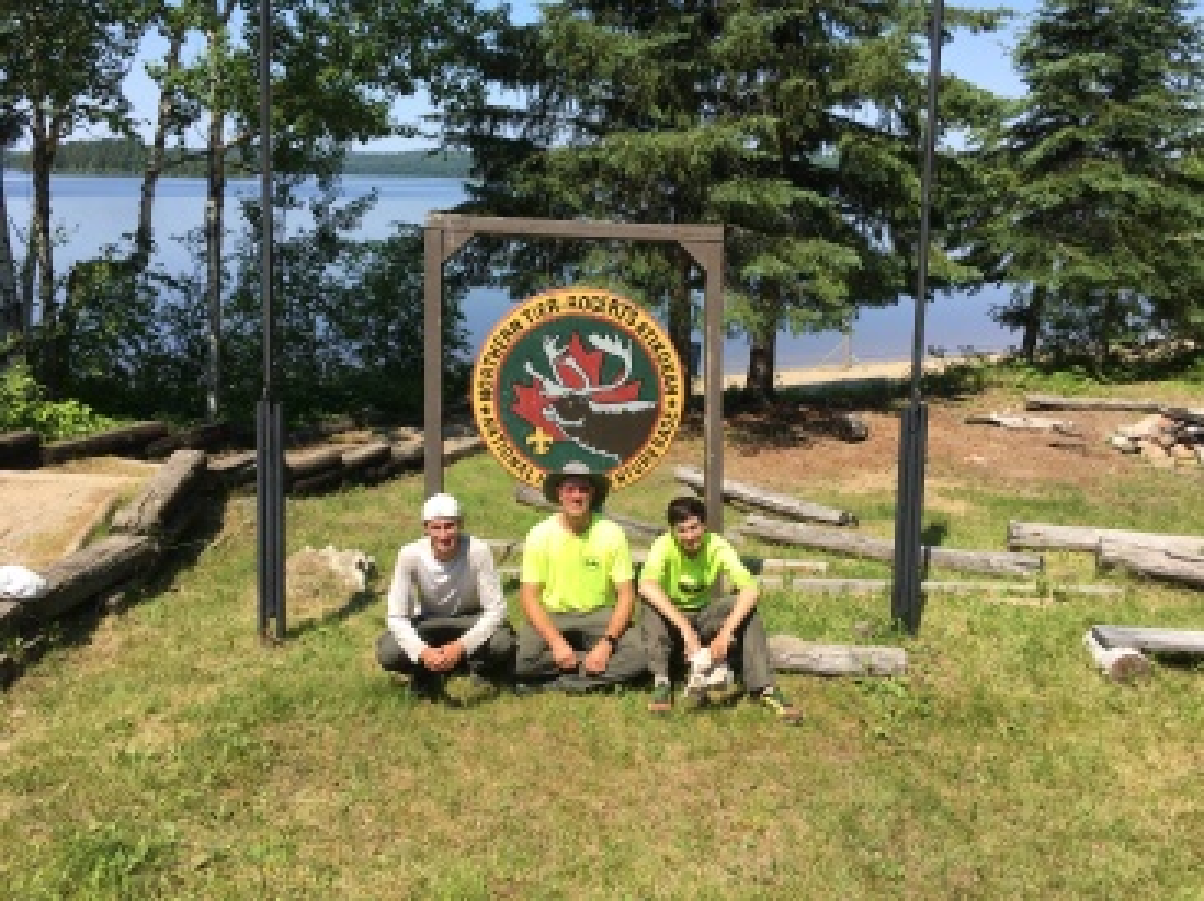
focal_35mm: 29
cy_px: 450
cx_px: 602
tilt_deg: -14.7
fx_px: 1008
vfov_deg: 48.2
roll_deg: -0.7
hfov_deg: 61.7
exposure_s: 1/1166
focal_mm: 4.15
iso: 25
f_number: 2.2
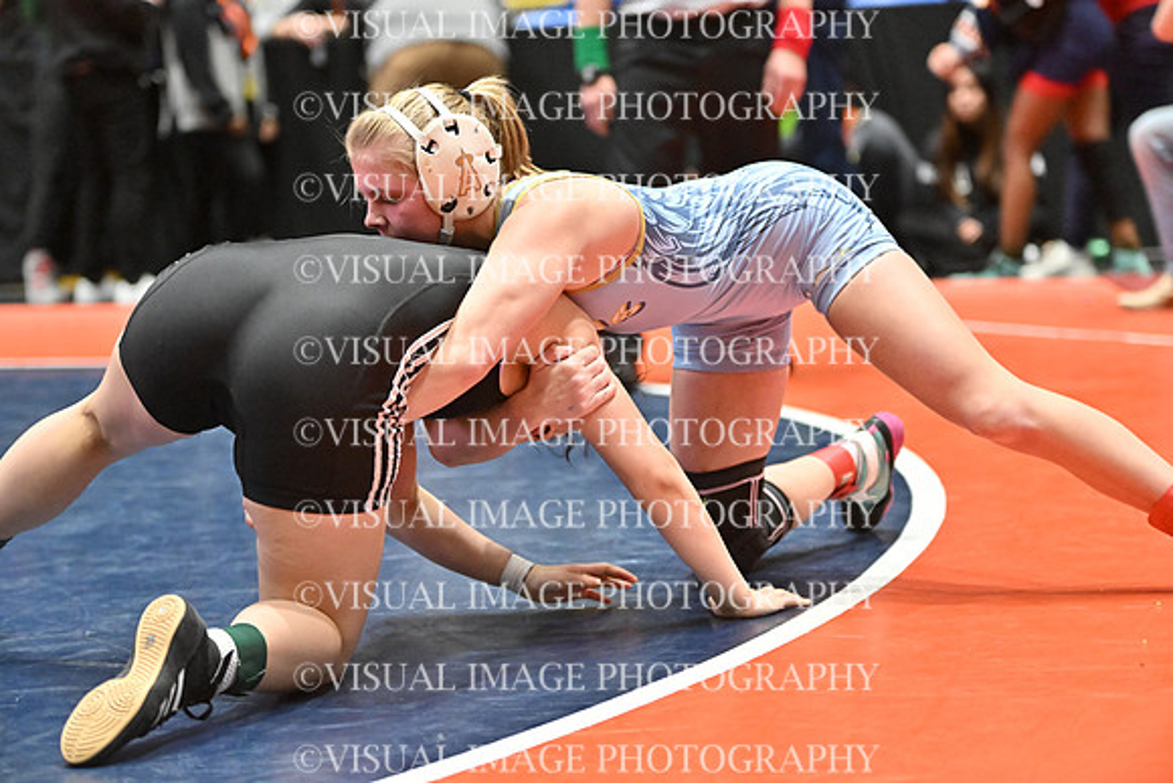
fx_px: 3422
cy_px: 392
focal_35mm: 105
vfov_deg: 13.0
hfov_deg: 19.5
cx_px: 586
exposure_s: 1/1000
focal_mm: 105
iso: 6400
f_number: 2.8
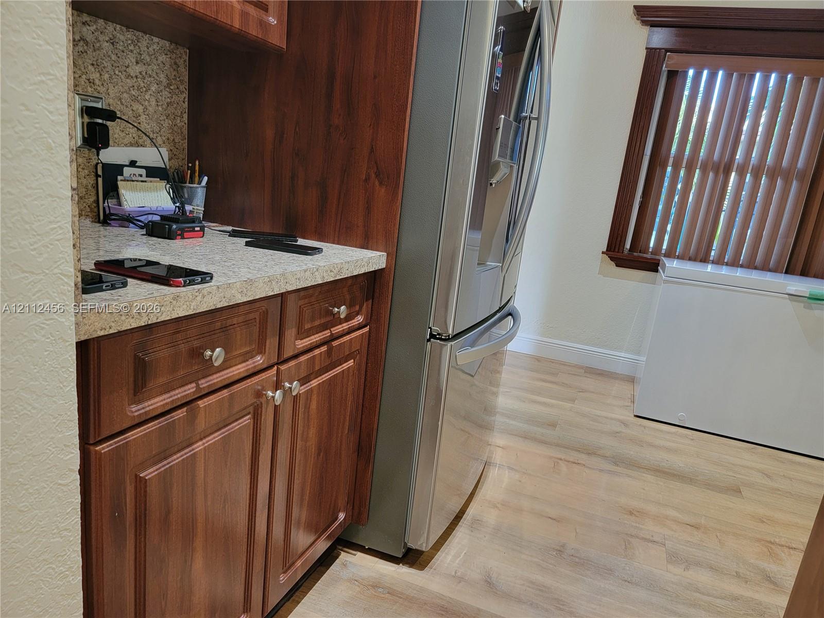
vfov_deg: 56.8
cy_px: 309
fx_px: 571
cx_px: 412
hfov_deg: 71.6
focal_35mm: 24
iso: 200
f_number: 1.8
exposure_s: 1/40
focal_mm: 6.7
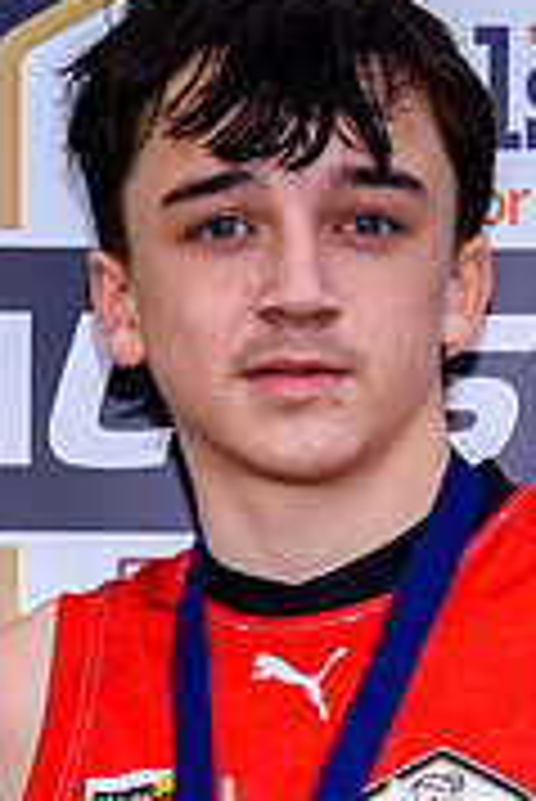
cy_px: 961
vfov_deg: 7.0
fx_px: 6464
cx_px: 350
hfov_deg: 4.7
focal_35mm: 290
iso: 100
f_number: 5.6
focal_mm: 38
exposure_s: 1/160
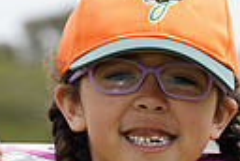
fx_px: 4377
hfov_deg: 3.1
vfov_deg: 2.1
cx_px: 169
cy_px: 244
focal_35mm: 655
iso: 100
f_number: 7.1
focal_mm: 145
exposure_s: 1/250
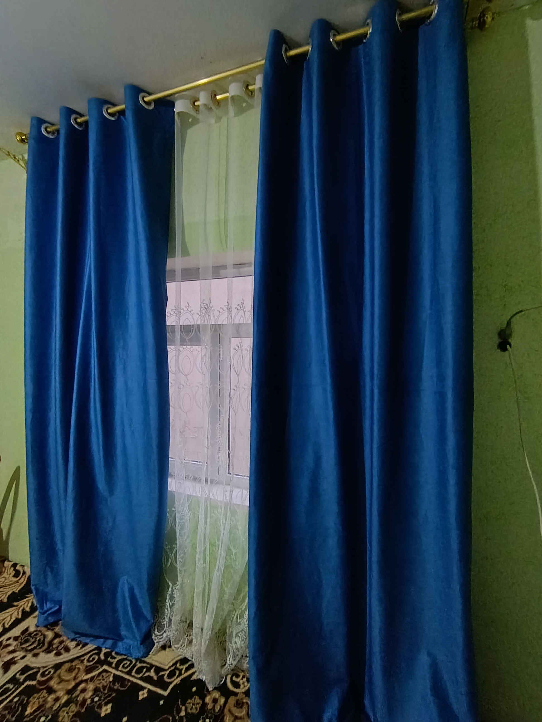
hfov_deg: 74.7
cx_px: 271
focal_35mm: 17
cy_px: 361
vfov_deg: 91.0
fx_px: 355
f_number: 2.2
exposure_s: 1/33.3
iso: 1499
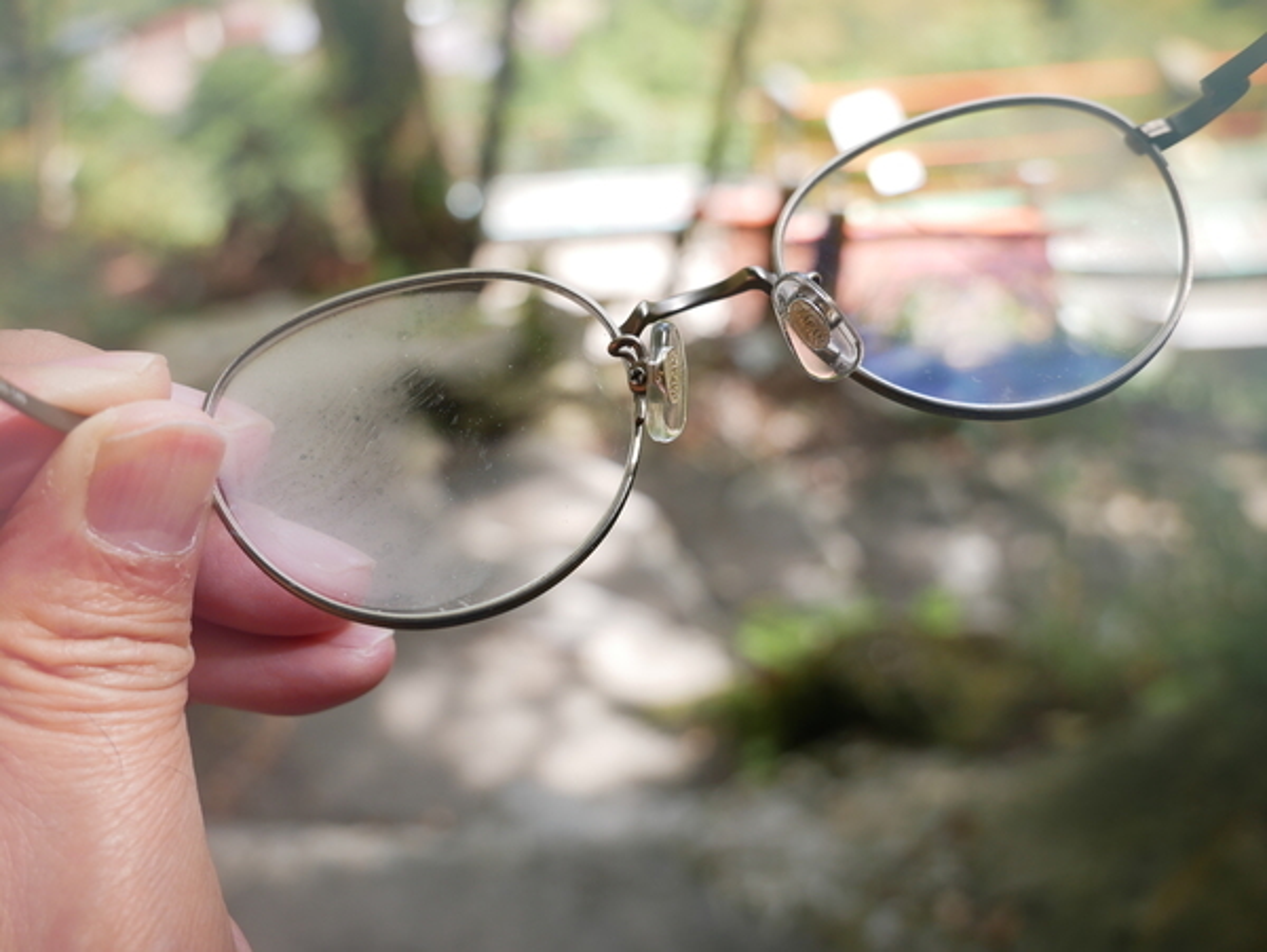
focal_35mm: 36
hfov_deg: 51.3
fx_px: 1319
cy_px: 476
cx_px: 634
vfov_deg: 39.7
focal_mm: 18
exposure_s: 1/160
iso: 200
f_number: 4.5
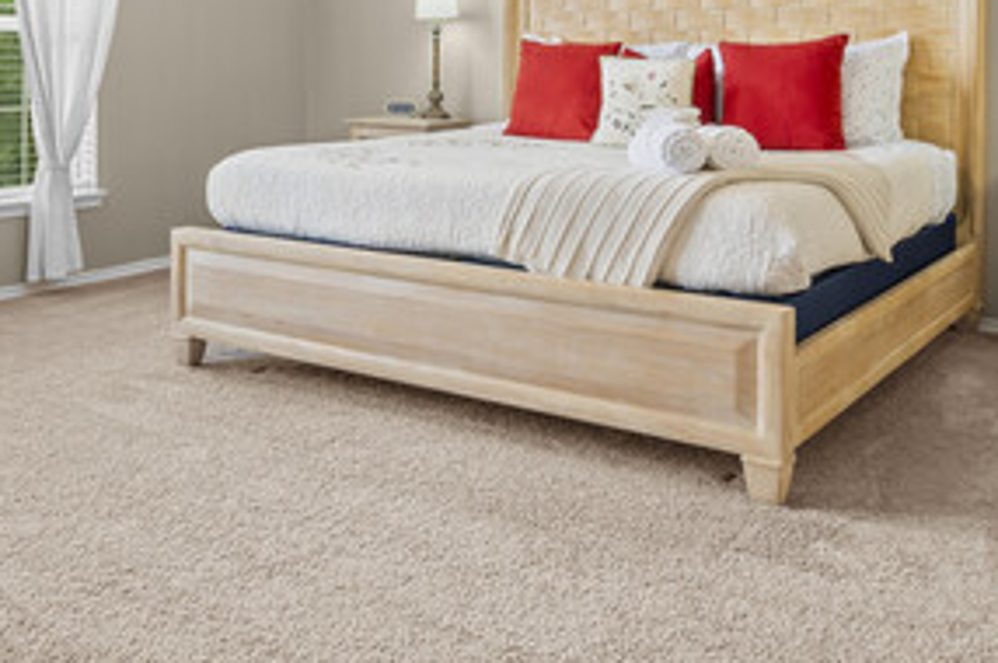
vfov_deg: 30.7
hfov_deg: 45.6
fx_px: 1163
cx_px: 318
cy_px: 98
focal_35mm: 42
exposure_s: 1/1.67
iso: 100
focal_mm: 16
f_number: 11
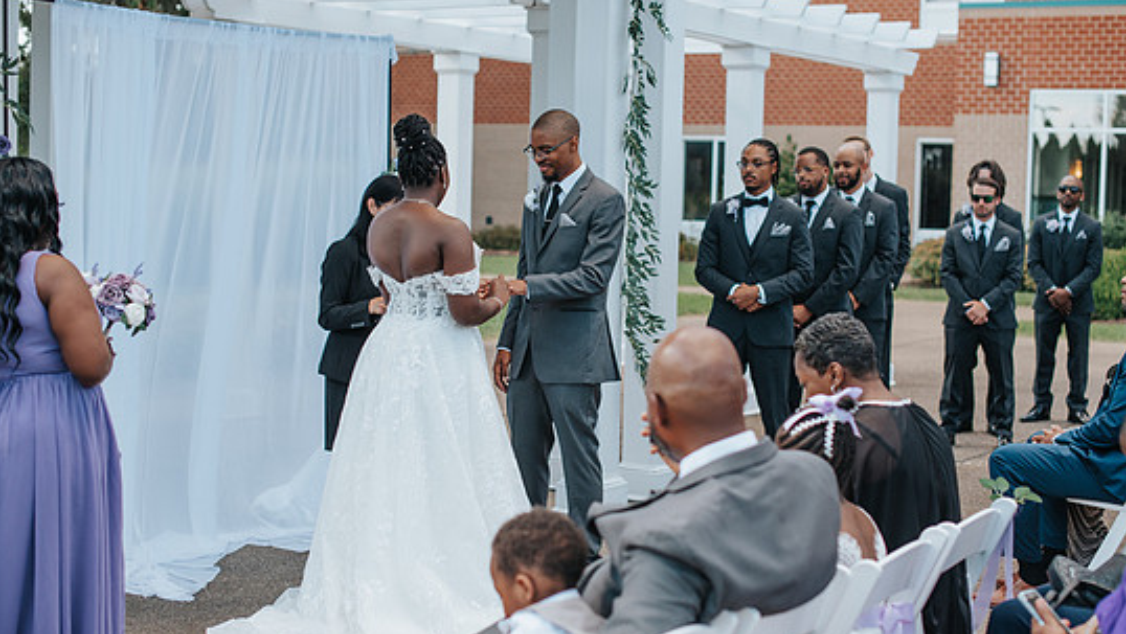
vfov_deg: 20.7
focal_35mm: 58
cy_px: 315
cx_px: 565
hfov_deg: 36.0
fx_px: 1732
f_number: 2.5
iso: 200
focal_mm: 50
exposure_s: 1/1600
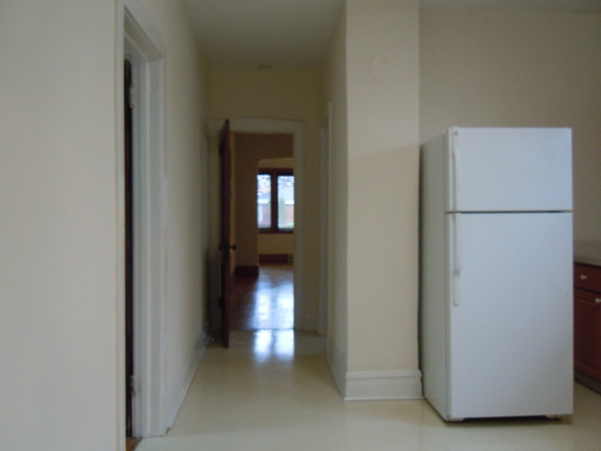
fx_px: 521
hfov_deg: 60.0
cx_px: 300
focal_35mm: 30
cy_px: 226
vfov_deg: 46.8
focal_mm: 5.4
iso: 400
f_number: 3.5
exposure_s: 1/25
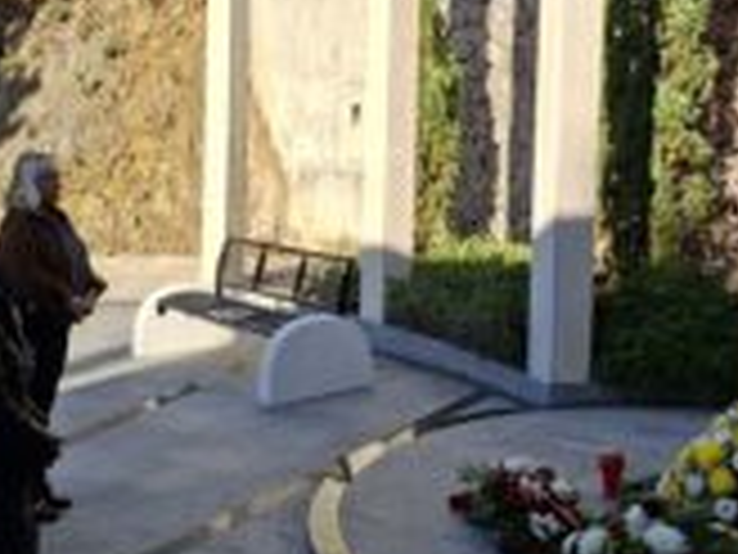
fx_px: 1194
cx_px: 396
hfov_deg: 34.3
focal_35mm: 56
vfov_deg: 25.8
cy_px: 135
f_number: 1.8
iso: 32
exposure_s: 1/1595
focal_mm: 5.54
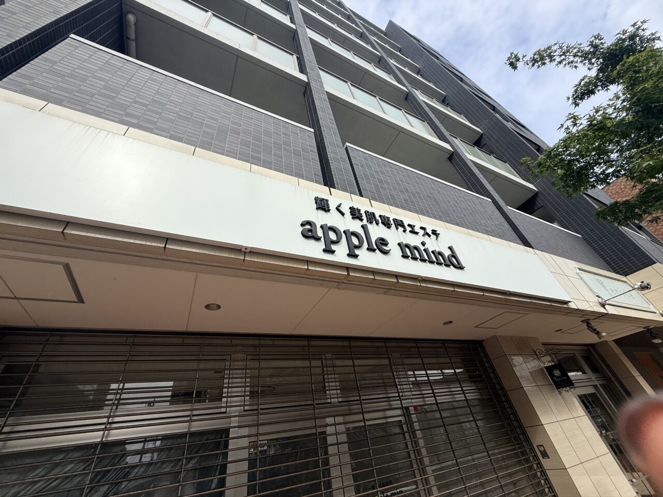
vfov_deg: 85.7
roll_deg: +10.0
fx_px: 268
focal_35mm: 14
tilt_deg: +37.9
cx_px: 332
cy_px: 248
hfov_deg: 102.1
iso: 50
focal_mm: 2.22
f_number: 2.2
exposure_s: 1/2237
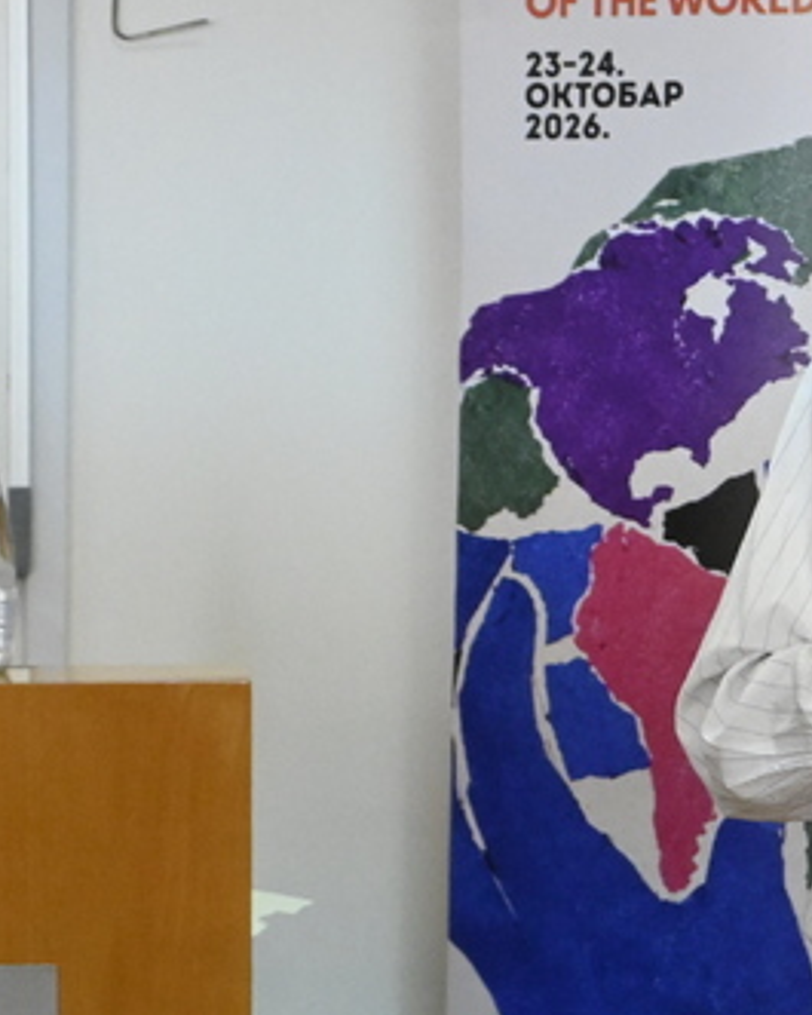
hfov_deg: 8.4
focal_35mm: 183
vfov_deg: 10.5
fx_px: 5495
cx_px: 944
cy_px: 489
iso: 5000
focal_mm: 42
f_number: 7.1
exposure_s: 1/250
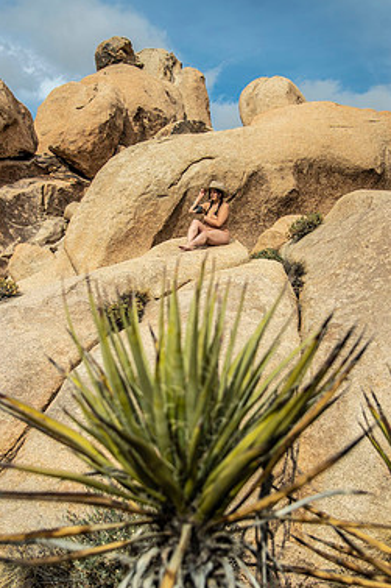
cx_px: 215
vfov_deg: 51.9
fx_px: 603
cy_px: 299
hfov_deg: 35.9
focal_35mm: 37
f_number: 4
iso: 100
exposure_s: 1/1600
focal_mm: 31
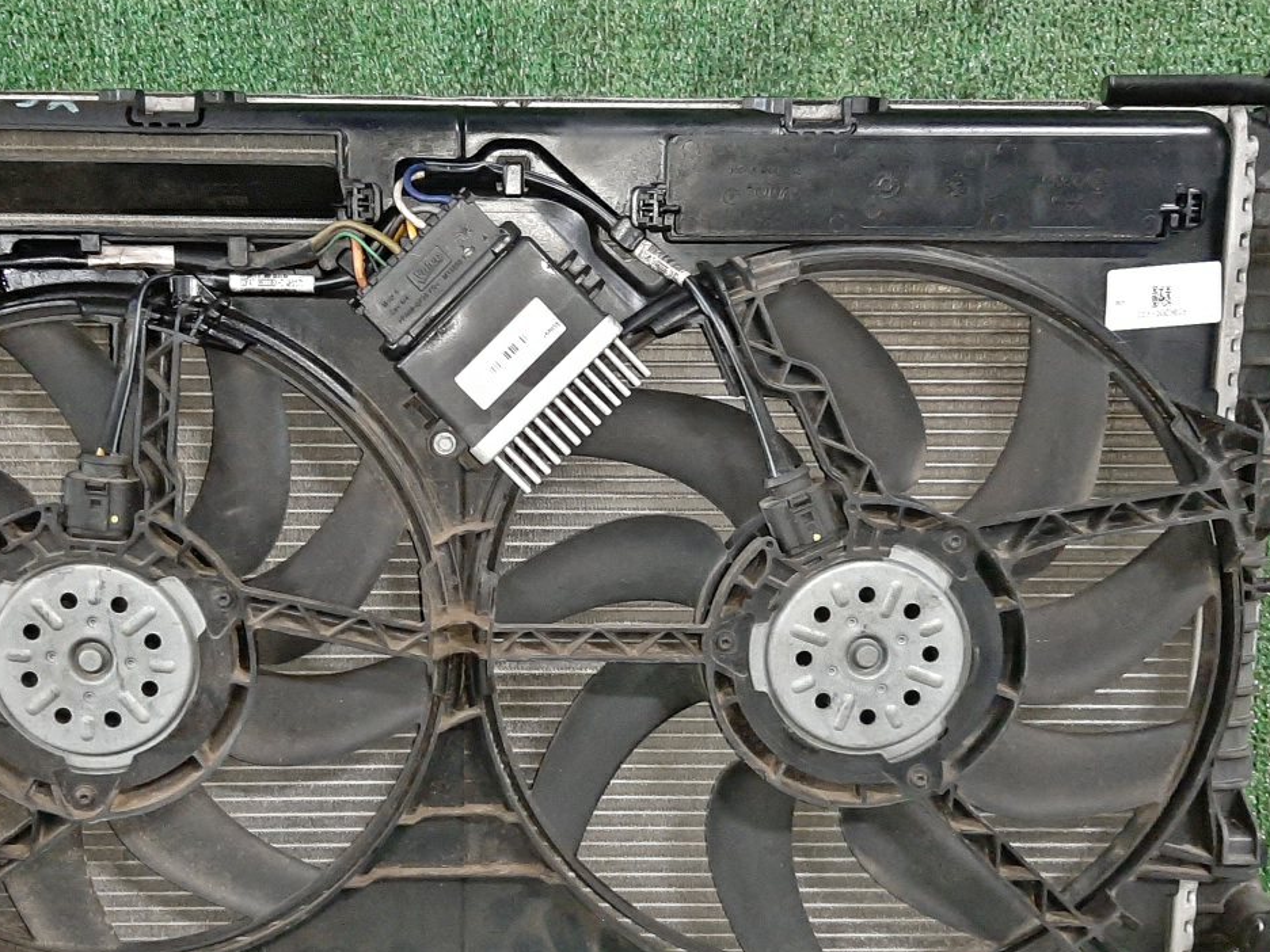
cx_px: 529
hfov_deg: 46.6
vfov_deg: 35.9
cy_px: 529
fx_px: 1468
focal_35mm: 40
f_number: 1.7
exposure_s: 1/25
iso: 402
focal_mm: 3.93
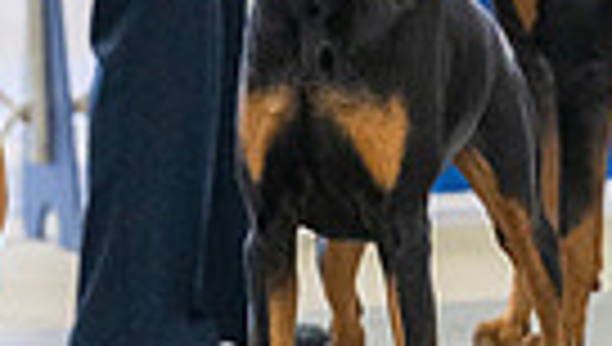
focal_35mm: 512
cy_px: -171
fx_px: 8322
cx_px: 230
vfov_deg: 2.4
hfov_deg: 4.2
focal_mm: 148
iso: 6400
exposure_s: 1/320
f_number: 3.5
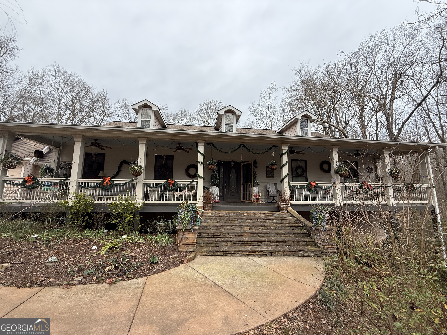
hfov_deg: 102.1
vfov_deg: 85.7
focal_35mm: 14
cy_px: 168
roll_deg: -1.1
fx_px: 181
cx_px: 224
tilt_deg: +7.7
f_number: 2.2
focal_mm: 2.22
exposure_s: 1/359
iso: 64
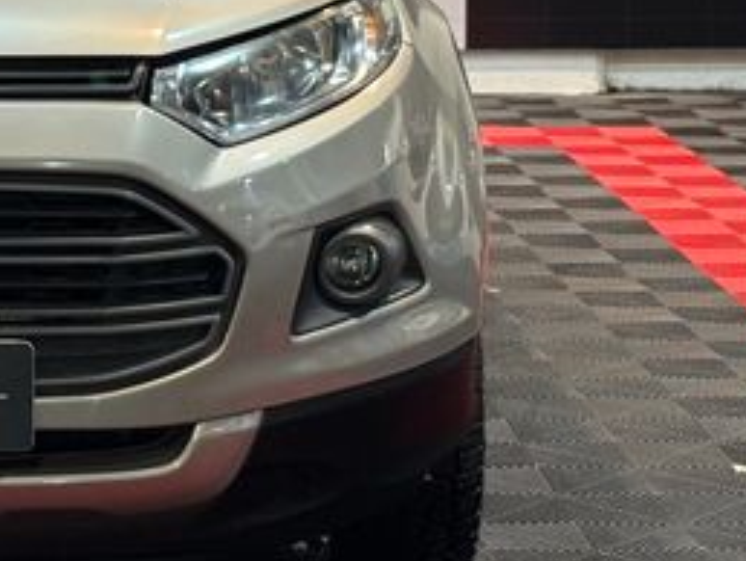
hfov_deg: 11.8
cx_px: -173
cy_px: -64
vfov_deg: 9.0
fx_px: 3516
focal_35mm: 163
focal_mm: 5.96
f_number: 1.6
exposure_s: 1/60
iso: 80
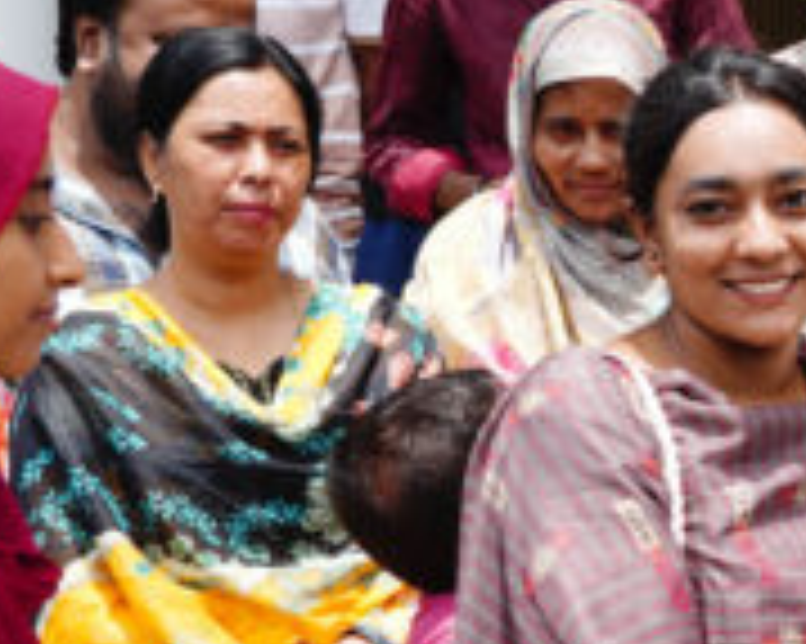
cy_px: 495
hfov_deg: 12.6
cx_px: 1409
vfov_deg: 10.9
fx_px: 3362
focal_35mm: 141
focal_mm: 35
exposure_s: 1/125
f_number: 5
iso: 50
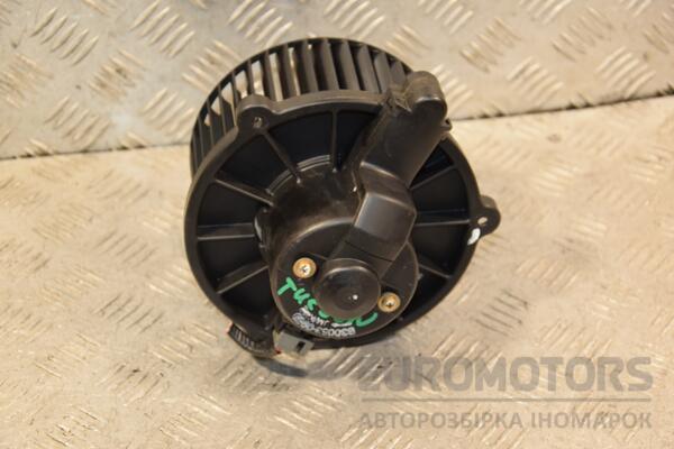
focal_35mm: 87
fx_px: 1629
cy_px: 224
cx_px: 337
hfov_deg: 23.4
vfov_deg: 15.7
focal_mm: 58
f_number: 5
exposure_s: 1/100
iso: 800
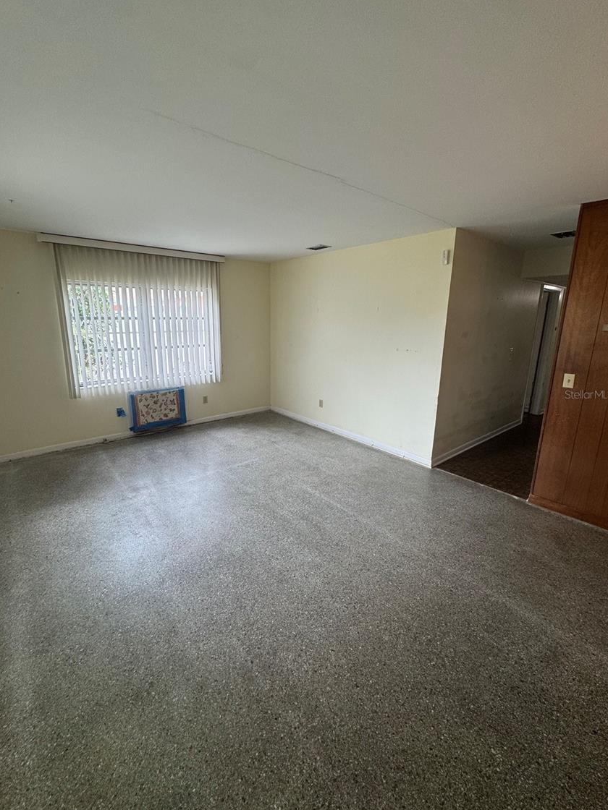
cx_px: 290
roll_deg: -0.4
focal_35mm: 15
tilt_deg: -13.6
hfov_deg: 81.7
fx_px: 351
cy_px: 394
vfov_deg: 98.1
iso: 100
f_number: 2.2
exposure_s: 1/120
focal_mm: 2.22
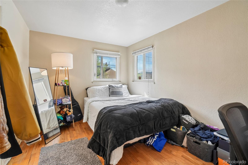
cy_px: 82
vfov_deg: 77.3
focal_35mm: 15
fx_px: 103
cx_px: 124
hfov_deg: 100.4
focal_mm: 10
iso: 400
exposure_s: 1/50
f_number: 8
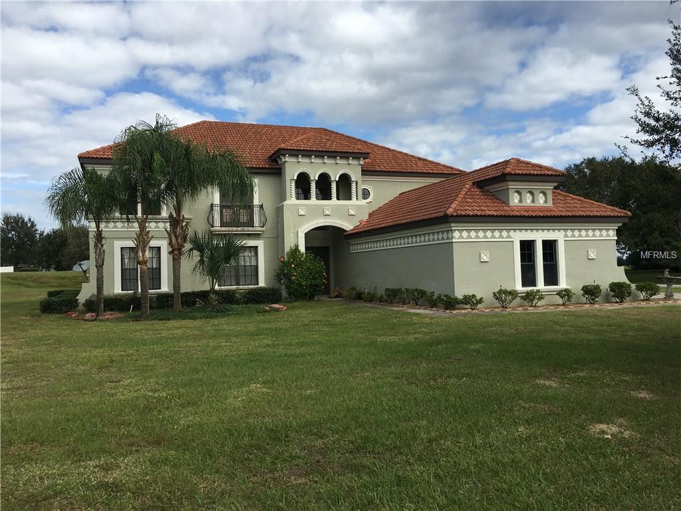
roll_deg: +0.7
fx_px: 571
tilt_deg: +2.0
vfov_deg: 48.2
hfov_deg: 61.7
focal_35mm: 29
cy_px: 256
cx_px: 340
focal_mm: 4.15
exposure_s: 1/1350
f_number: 2.2
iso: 25
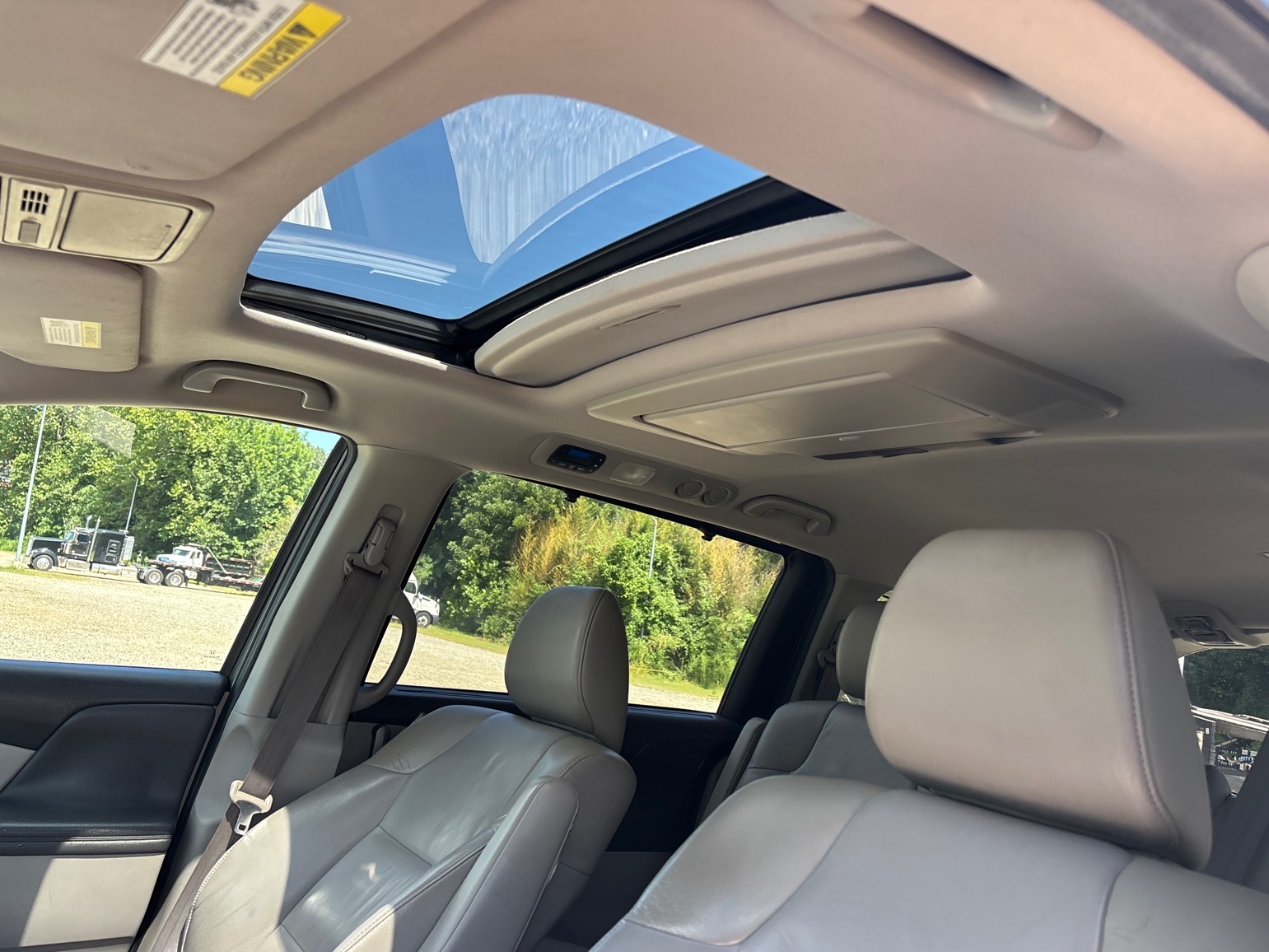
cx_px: 618
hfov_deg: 65.3
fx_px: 990
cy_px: 492
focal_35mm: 27
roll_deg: -10.8
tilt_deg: +6.6
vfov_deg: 51.4
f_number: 1.6
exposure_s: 1/229
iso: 50
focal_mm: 5.96
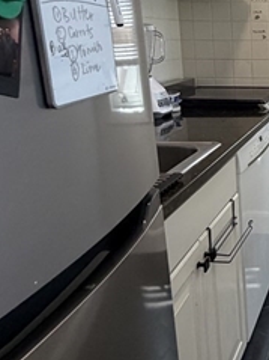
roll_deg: +0.1
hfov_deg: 25.7
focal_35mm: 45
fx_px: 467
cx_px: 382
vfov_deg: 41.8
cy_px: 133
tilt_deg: -11.5
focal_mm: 2.22
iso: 250
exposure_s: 1/120
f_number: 2.2
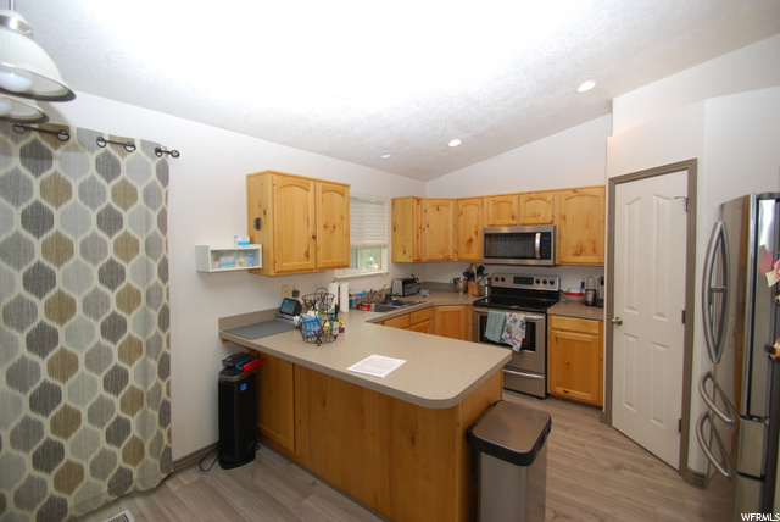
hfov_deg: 100.3
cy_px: 261
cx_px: 390
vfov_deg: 77.4
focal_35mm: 15
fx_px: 325
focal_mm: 10
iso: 200
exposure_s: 1/60
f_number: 4
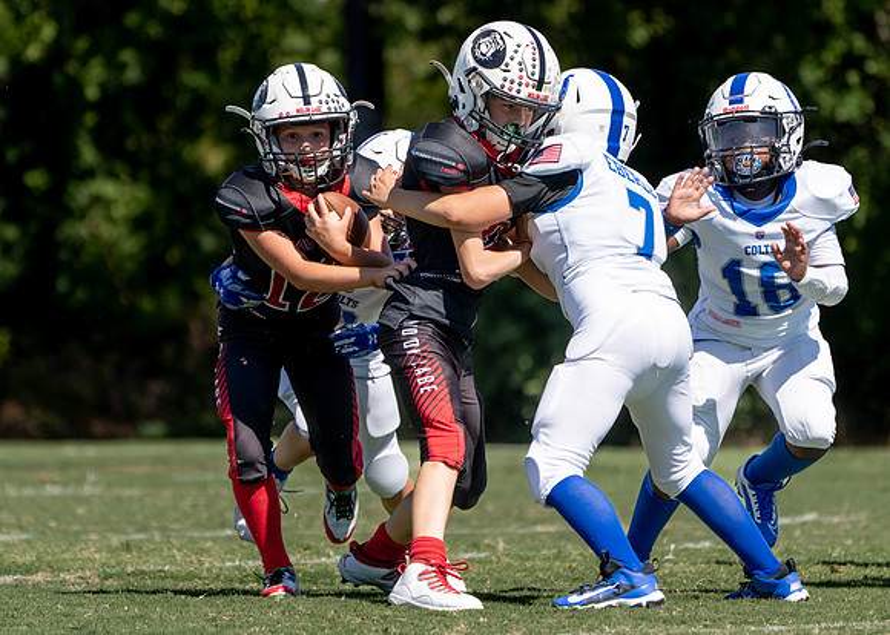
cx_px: 438
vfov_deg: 3.1
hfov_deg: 4.3
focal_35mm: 467
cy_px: 290
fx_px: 11795
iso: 320
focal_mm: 306
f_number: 5.6
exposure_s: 1/2000
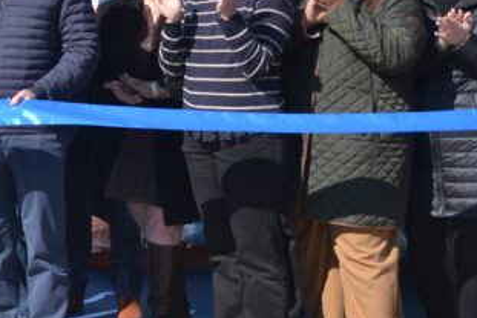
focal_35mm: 89
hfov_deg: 20.5
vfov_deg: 14.8
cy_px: -61
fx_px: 1179
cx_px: -172
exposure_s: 1/1600
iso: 200
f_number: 3.5
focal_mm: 18
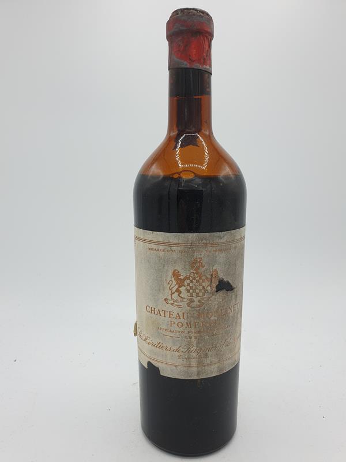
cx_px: 173
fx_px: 347
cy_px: 231
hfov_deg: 53.1
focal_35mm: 26
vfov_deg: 67.3
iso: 50
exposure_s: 1/568
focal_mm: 4.3
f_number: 2.4
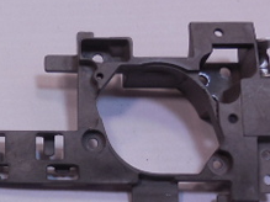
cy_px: 131
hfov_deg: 24.4
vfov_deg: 19.3
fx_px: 592
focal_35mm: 76
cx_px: -6
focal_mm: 4.6
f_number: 3.5
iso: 180
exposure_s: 1/30
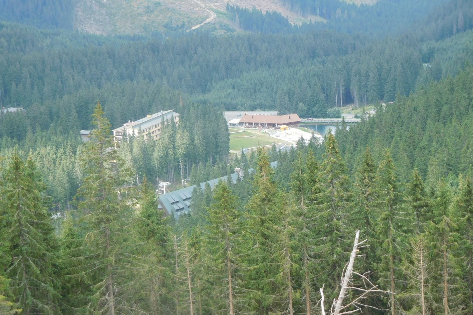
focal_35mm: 105
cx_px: 237
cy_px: 155
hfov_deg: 19.5
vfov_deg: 13.0
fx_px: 1379
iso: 125
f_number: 4.8
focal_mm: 17.8
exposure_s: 1/125
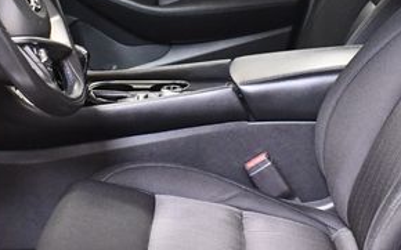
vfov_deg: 16.1
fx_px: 885
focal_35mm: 81
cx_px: 181
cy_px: 81
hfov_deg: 25.5
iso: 3200
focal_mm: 18
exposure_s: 1/80
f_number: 3.5
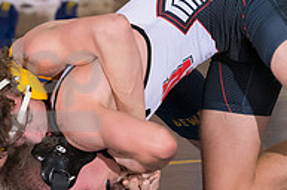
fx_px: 6988
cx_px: 57
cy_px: 92
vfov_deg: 1.6
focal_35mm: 878
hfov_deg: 2.4
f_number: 5.6
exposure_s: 1/250
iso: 2000
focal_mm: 195
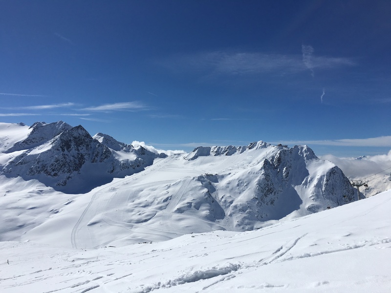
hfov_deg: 61.7
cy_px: 146
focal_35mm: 29
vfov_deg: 48.2
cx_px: 196
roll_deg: -1.7
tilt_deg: +3.2
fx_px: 328
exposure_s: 1/7692
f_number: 2.2
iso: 25
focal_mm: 4.15
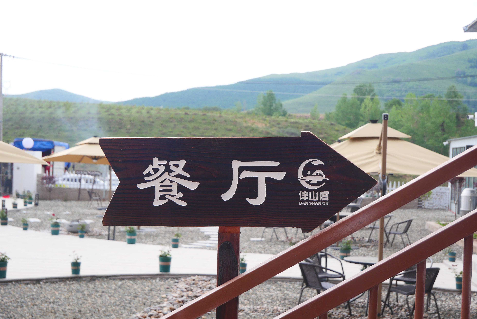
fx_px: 769
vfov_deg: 23.4
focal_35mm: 58
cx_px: 238
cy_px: 160
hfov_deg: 34.5
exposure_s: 1/80
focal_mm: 28
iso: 200
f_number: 5
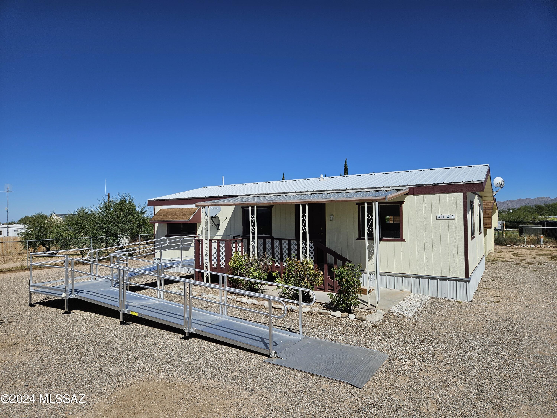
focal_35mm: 23
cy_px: 209
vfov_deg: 58.9
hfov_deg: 73.9
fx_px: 370
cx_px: 278
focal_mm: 5.4
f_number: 1.8
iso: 25
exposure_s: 1/4199
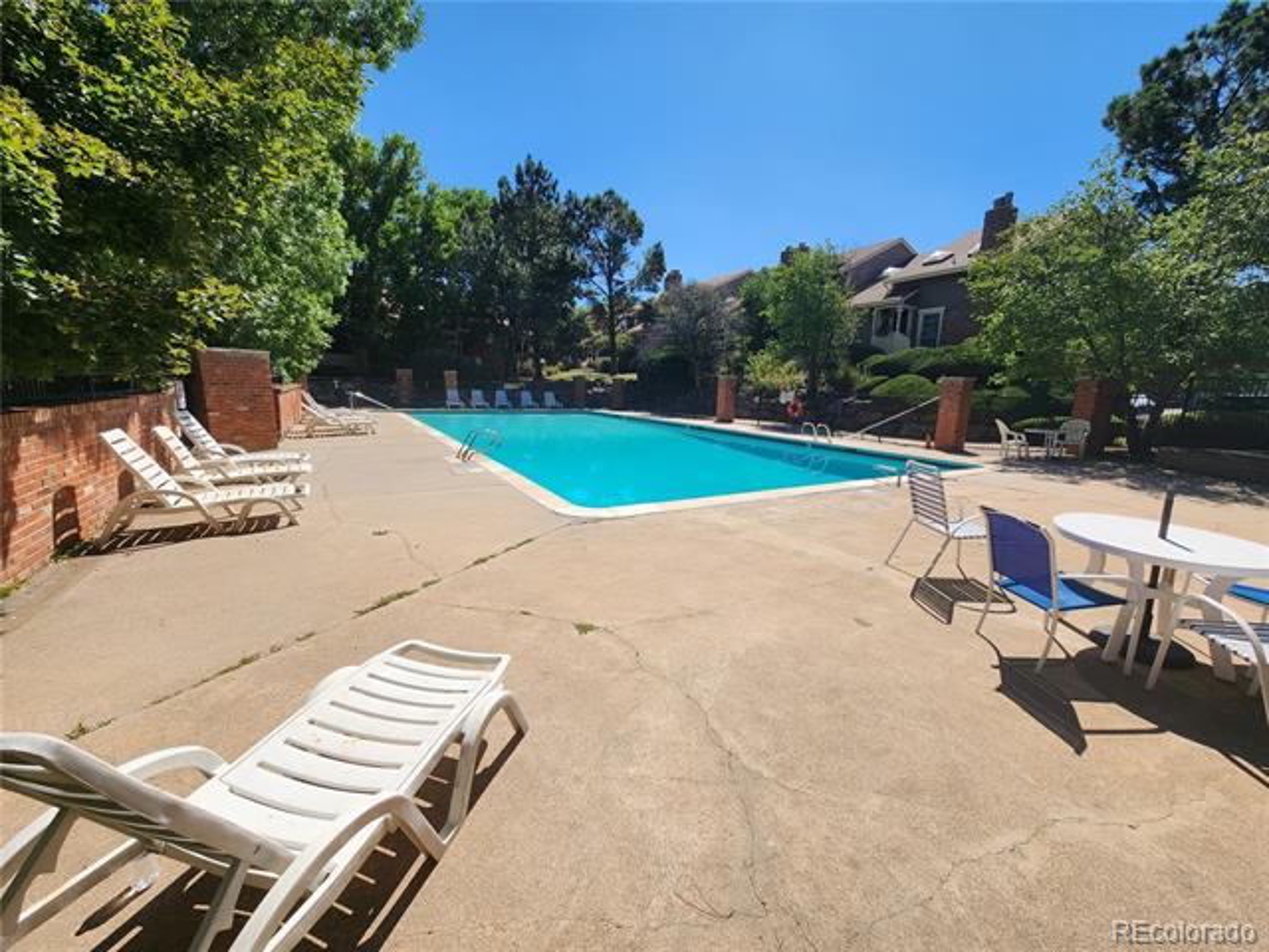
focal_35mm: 13
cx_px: 634
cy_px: 476
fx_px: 477
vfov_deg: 89.9
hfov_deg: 106.2
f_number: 2.2
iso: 50
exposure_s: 1/2327
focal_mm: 2.2
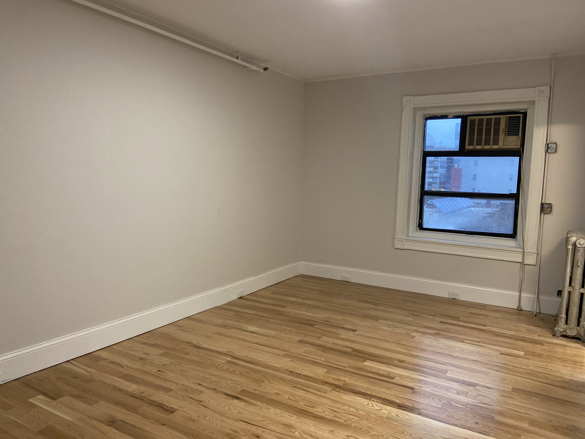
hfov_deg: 67.3
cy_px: 220
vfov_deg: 53.1
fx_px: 439
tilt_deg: -7.0
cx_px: 292
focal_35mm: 26
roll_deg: -1.8
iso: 160
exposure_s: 1/60
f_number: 1.8
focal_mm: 4.25
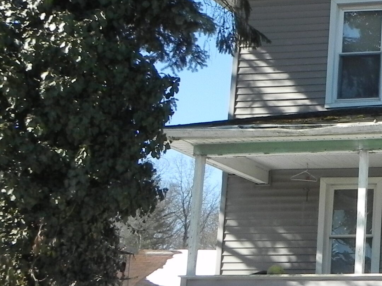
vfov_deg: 15.7
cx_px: 482
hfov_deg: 19.4
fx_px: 1038
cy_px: 149
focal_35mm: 94
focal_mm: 5.9
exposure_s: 1/245
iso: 160
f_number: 6.3
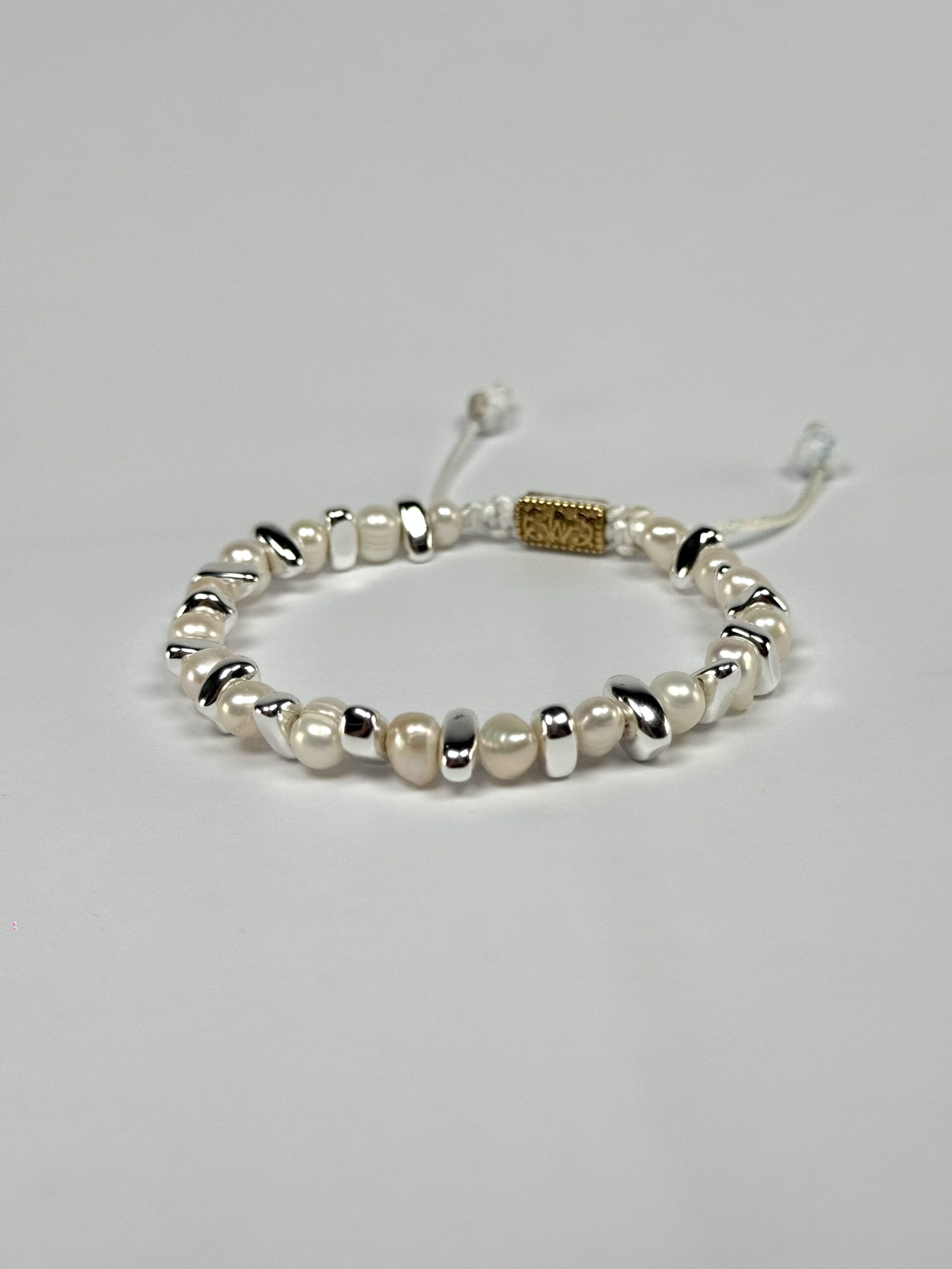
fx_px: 1760
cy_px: 634
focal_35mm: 48
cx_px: 476
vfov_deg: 39.7
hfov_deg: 30.3
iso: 64
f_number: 1.78
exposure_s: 1/12500
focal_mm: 6.76
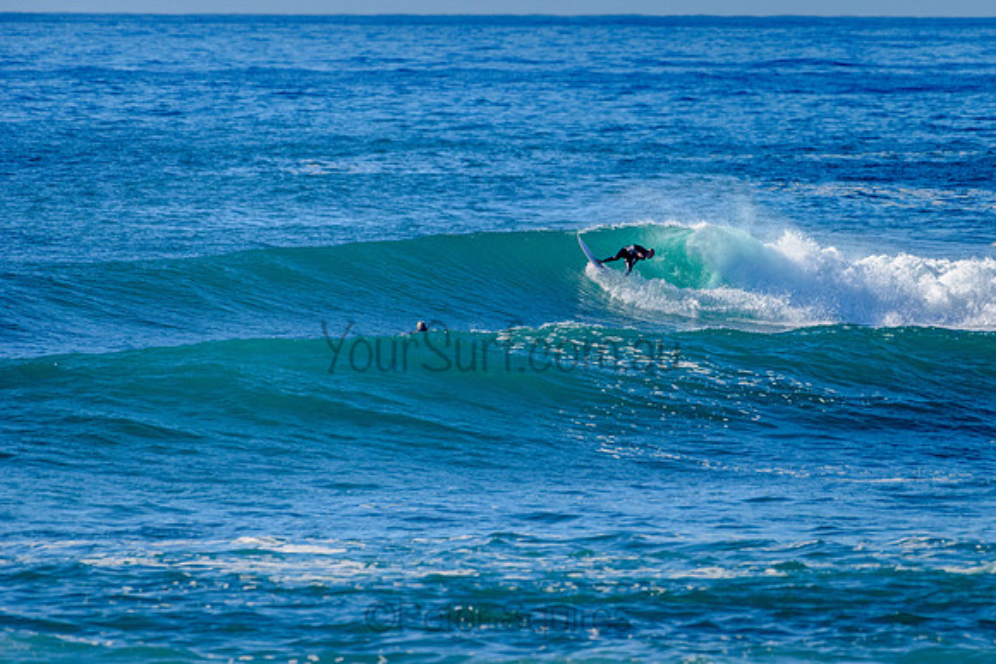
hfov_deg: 3.4
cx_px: 611
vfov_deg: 2.2
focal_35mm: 613
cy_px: 283
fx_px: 16969
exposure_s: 1/2000
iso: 200
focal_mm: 500
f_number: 5.6
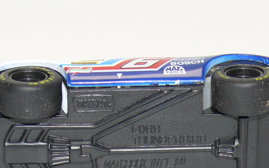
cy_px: 128
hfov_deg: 11.3
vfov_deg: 7.0
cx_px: 145
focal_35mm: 186
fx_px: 1363
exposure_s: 1/30
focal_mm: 13.8
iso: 100
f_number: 4
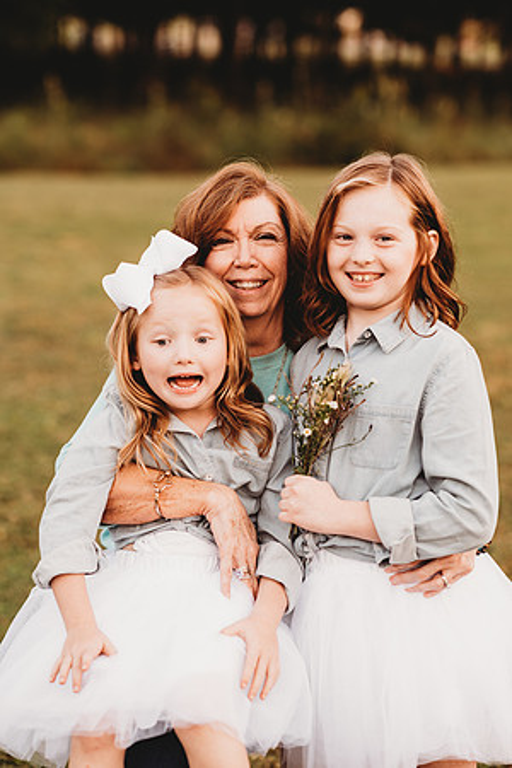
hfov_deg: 16.1
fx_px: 1813
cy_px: 384
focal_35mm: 85
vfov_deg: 23.9
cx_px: 256
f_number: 2.2
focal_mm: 85
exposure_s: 1/125
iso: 125
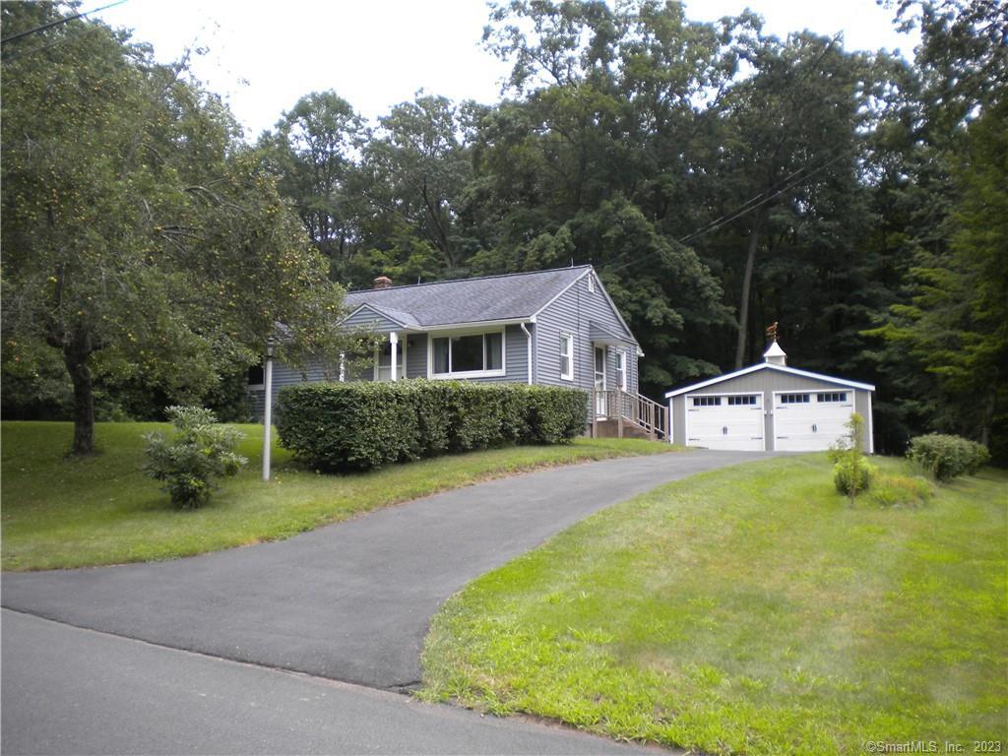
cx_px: 504
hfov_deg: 52.6
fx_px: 1019
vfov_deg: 40.7
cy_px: 378
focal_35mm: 35
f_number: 3.1
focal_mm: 6.3
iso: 80
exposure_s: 1/150
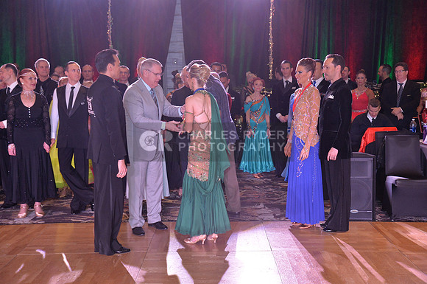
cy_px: 142
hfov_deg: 39.6
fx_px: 592
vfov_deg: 26.9
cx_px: 214
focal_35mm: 50
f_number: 5
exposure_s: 1/250
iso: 2500
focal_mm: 50
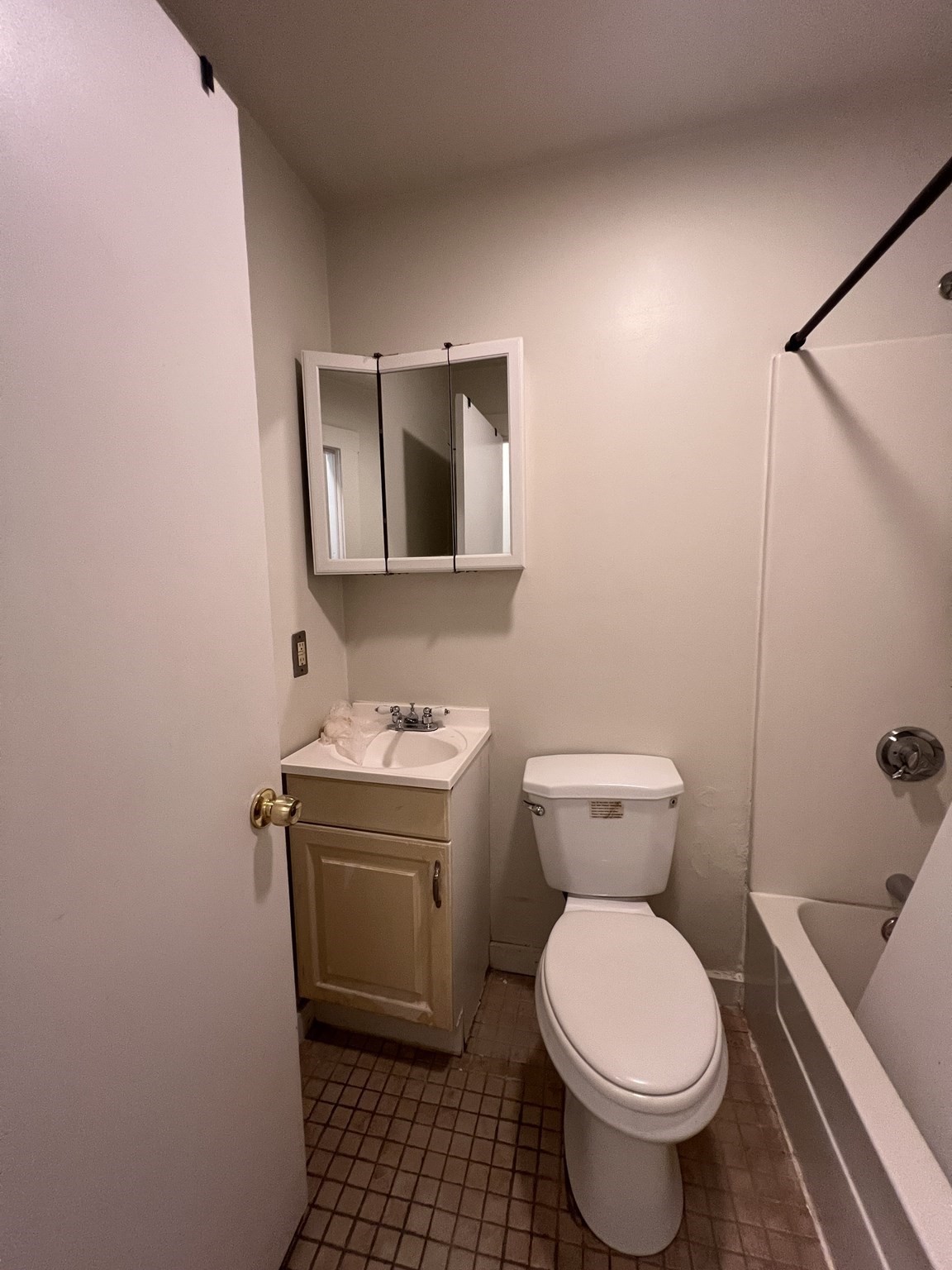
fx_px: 477
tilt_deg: -6.7
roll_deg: +0.6
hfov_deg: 89.9
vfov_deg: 106.2
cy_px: 635
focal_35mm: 13
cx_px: 476
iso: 320
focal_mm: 1.57
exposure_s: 1/60
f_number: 1.8
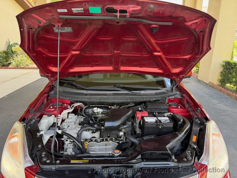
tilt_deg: -17.3
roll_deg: +0.8
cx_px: 118
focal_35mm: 24
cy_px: 89
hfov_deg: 71.6
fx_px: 164
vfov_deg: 56.8
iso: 80
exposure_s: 1/176
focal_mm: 6.76
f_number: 1.78
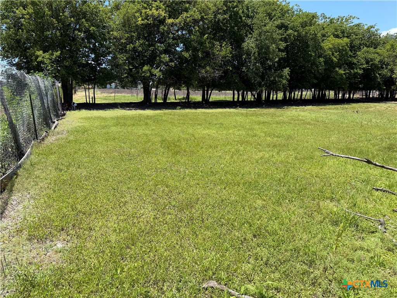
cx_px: 198
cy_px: 149
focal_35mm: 24
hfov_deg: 71.6
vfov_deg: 56.8
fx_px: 275
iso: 80
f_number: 1.78
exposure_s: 1/3145
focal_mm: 6.76
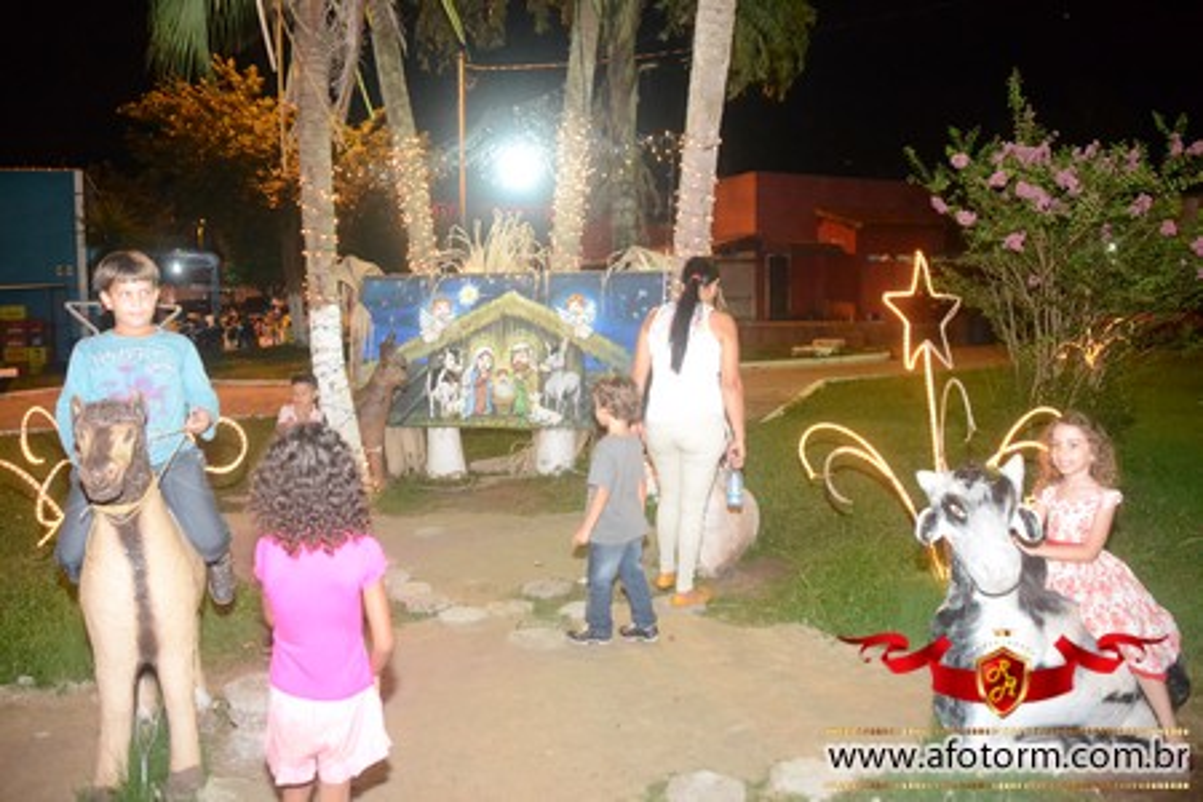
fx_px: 1002
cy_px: 401
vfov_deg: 43.6
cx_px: 602
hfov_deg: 61.9
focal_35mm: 30
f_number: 4.5
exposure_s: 1/60
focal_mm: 20
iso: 3200
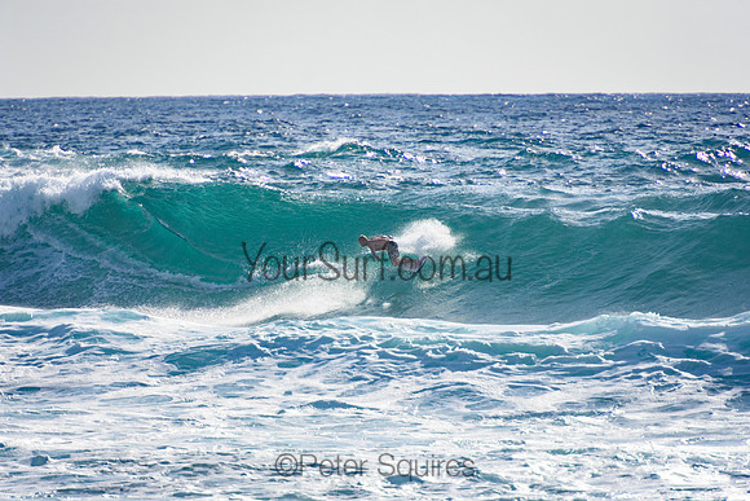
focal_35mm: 600
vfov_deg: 2.3
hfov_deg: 3.4
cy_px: 250
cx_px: 375
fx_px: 12502
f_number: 5.6
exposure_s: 1/2000
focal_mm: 400
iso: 250
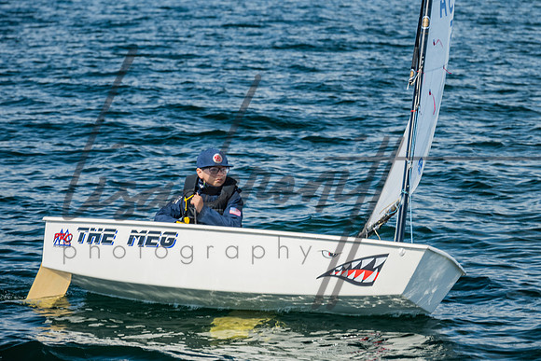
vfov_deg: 7.1
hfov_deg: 10.7
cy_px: 158
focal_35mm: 193
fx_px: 2899
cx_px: 300
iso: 100
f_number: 6.3
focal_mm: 150
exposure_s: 1/160
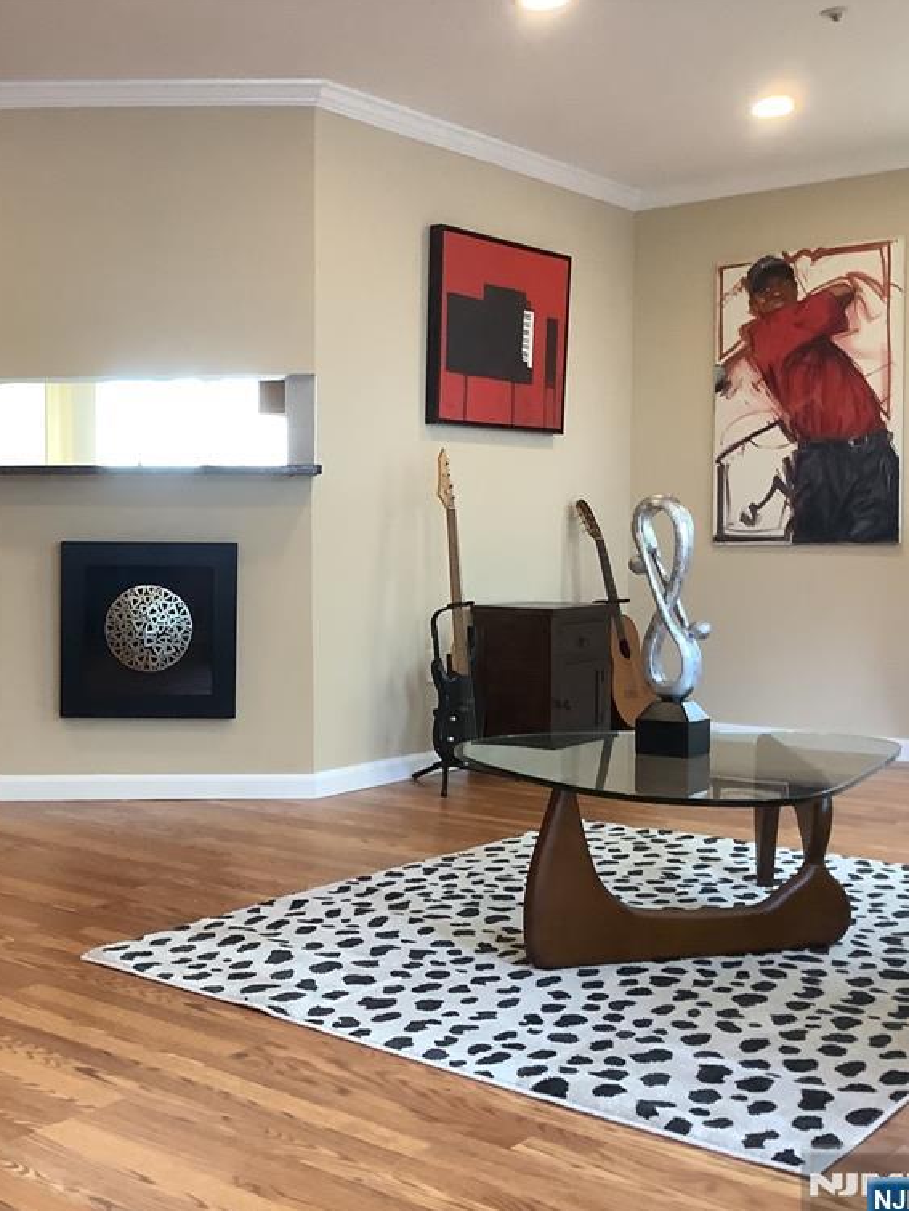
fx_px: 1471
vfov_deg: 44.8
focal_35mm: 42
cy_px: 607
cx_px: 143
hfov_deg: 33.1
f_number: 2.4
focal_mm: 3.3
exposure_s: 1/50
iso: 200
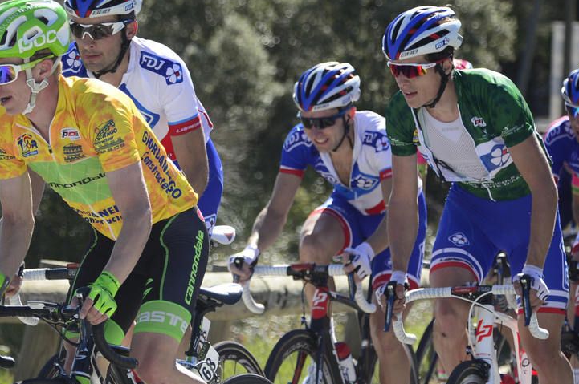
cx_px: 147
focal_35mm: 283
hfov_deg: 7.3
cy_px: 273
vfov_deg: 4.8
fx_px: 4546
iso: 500
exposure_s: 1/1000
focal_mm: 170
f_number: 5.6
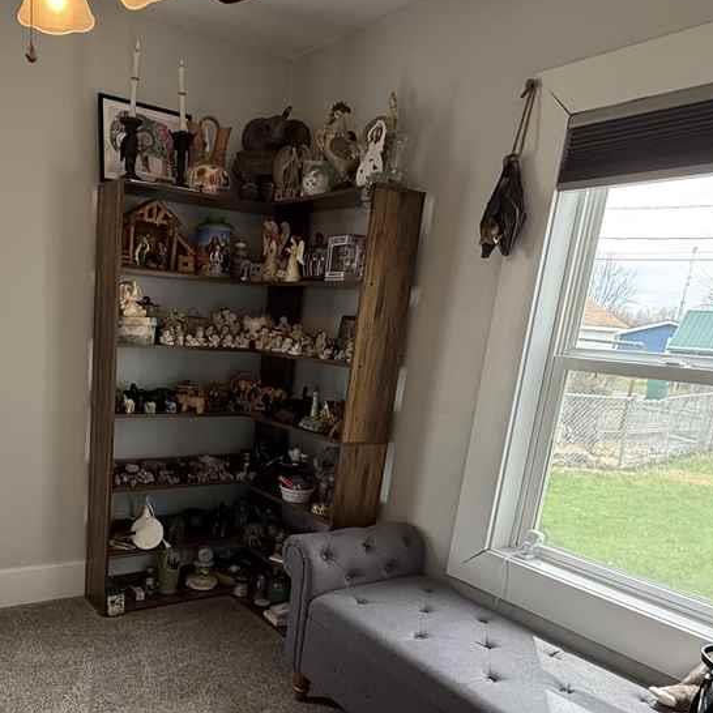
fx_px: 676
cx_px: 188
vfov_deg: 54.3
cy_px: 484
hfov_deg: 53.4
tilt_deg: -14.3
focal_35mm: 29
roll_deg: -3.5
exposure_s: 1/120
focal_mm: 2.22
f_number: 2.2
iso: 160
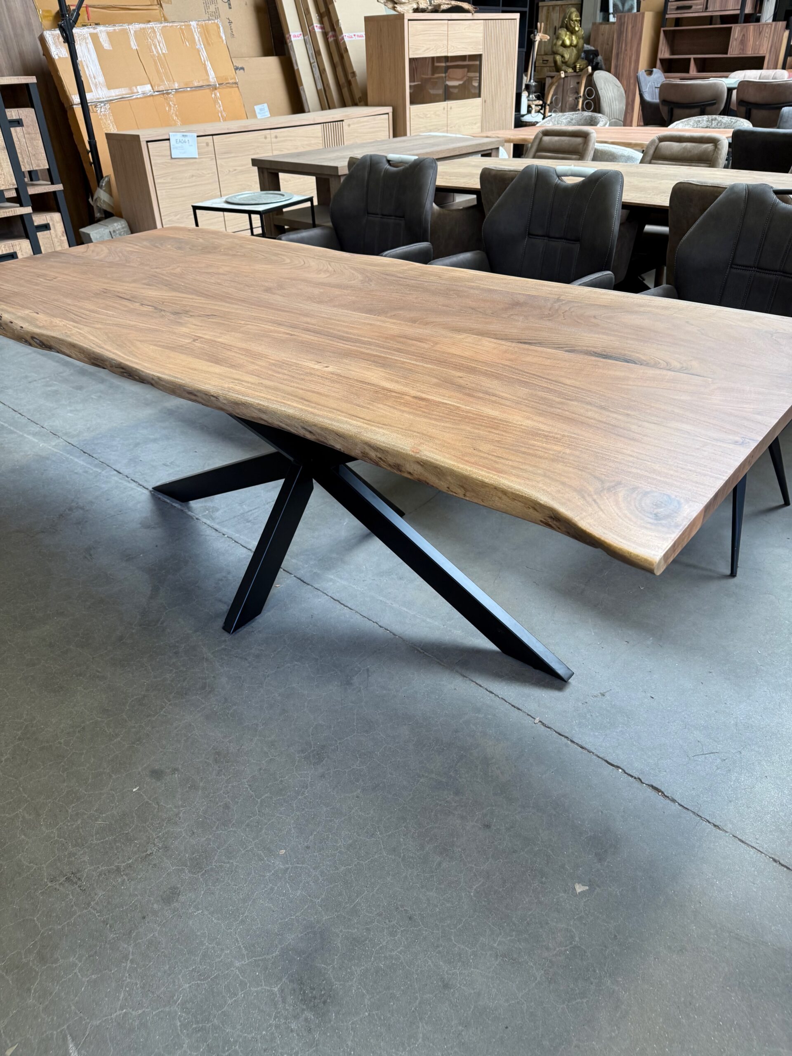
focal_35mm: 24
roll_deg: +1.7
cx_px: 396
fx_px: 732
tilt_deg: -33.5
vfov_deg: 71.6
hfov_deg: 56.8
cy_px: 528
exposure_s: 1/100
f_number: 1.78
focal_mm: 6.76
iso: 125
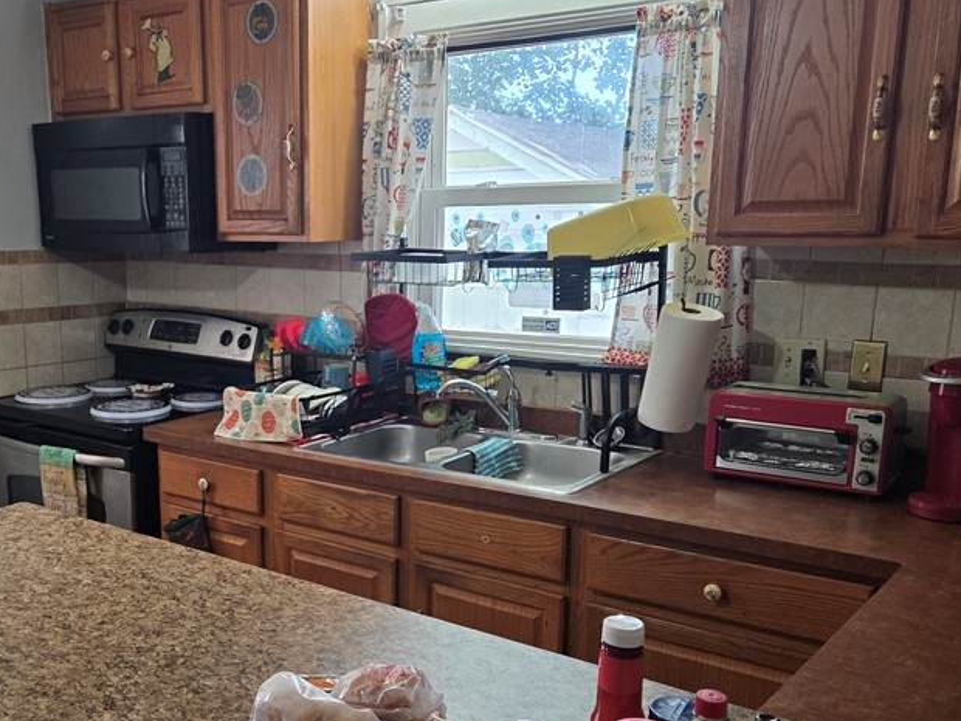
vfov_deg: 37.5
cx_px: 336
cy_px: 445
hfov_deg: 48.3
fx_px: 1055
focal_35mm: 38
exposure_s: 1/120
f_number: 1.8
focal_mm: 5.4
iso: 200
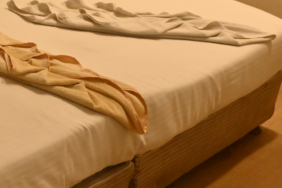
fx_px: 682
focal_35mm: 87
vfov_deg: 15.7
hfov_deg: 21.1
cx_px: -92
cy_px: 63
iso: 3200
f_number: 4
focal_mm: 24
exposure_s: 1/160
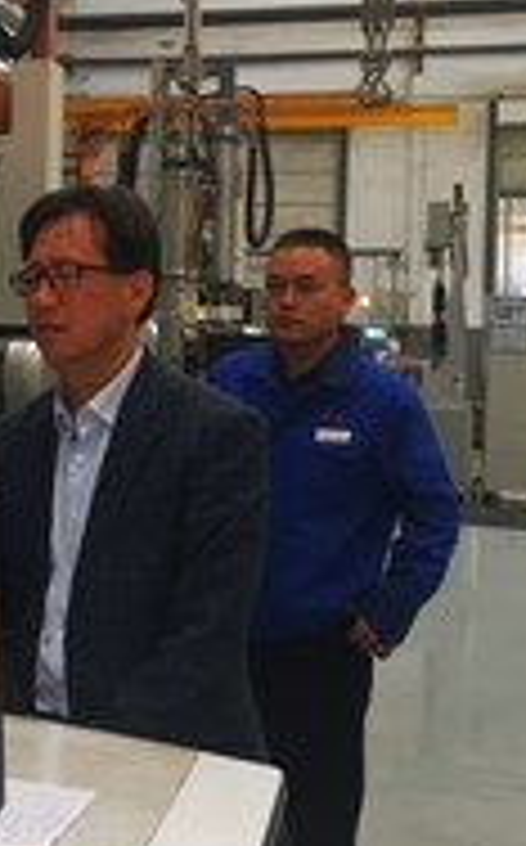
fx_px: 1403
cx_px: -13
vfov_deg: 33.4
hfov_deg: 20.5
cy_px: 328
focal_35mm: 61
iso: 250
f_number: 1.8
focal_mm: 4.75
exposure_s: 1/100
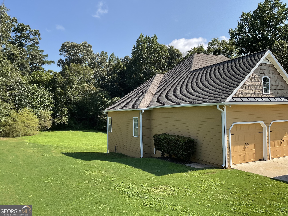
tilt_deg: +0.4
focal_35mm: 29
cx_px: 144
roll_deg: +0.7
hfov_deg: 61.7
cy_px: 108
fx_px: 241
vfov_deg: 48.2
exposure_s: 1/997
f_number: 1.8
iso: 16
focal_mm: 3
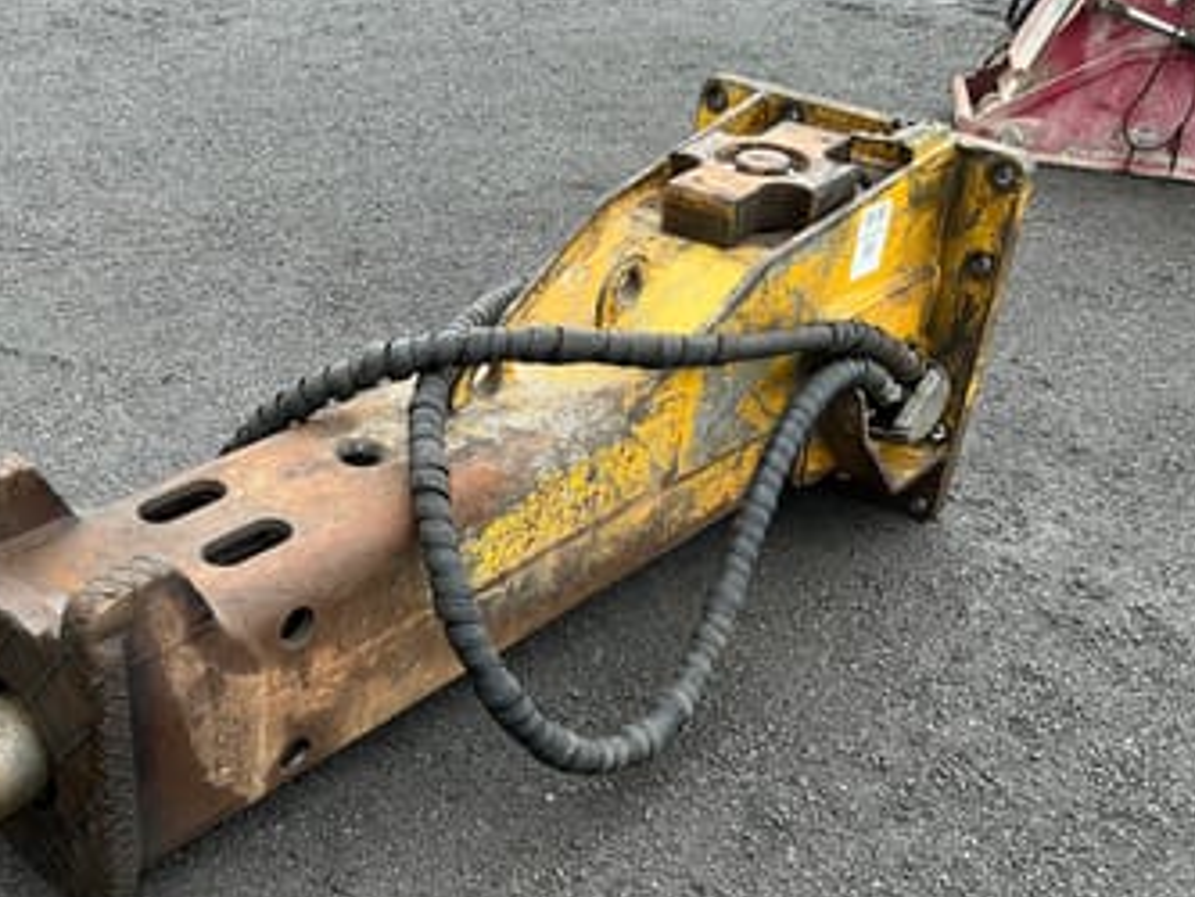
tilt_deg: -31.1
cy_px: 536
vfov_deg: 34.3
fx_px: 1450
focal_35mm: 42
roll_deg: -1.1
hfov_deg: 43.5
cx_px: 312
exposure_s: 1/124
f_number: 1.8
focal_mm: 3
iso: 16
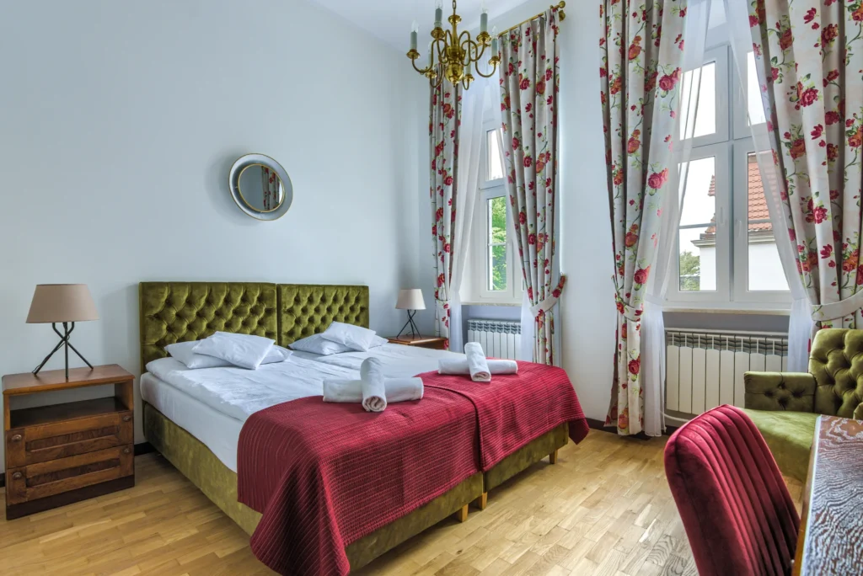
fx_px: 396
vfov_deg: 72.1
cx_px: 432
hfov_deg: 94.9
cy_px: 288
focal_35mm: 16
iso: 100
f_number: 8
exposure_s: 1/4
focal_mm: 11
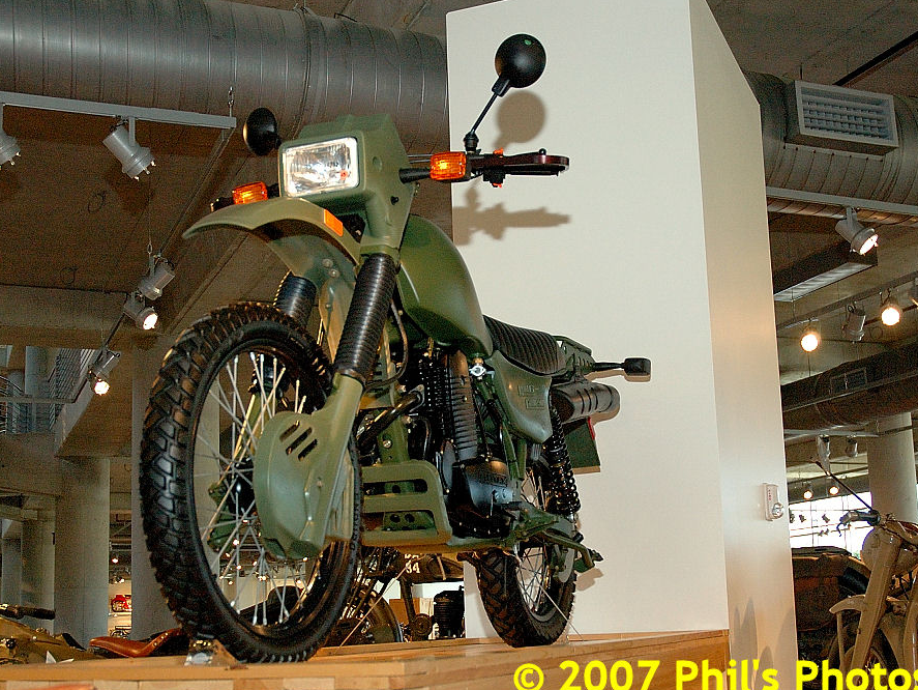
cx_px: 418
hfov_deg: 45.2
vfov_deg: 34.7
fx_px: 1102
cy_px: 350
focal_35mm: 42
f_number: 3.8
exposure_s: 1/125
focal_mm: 25
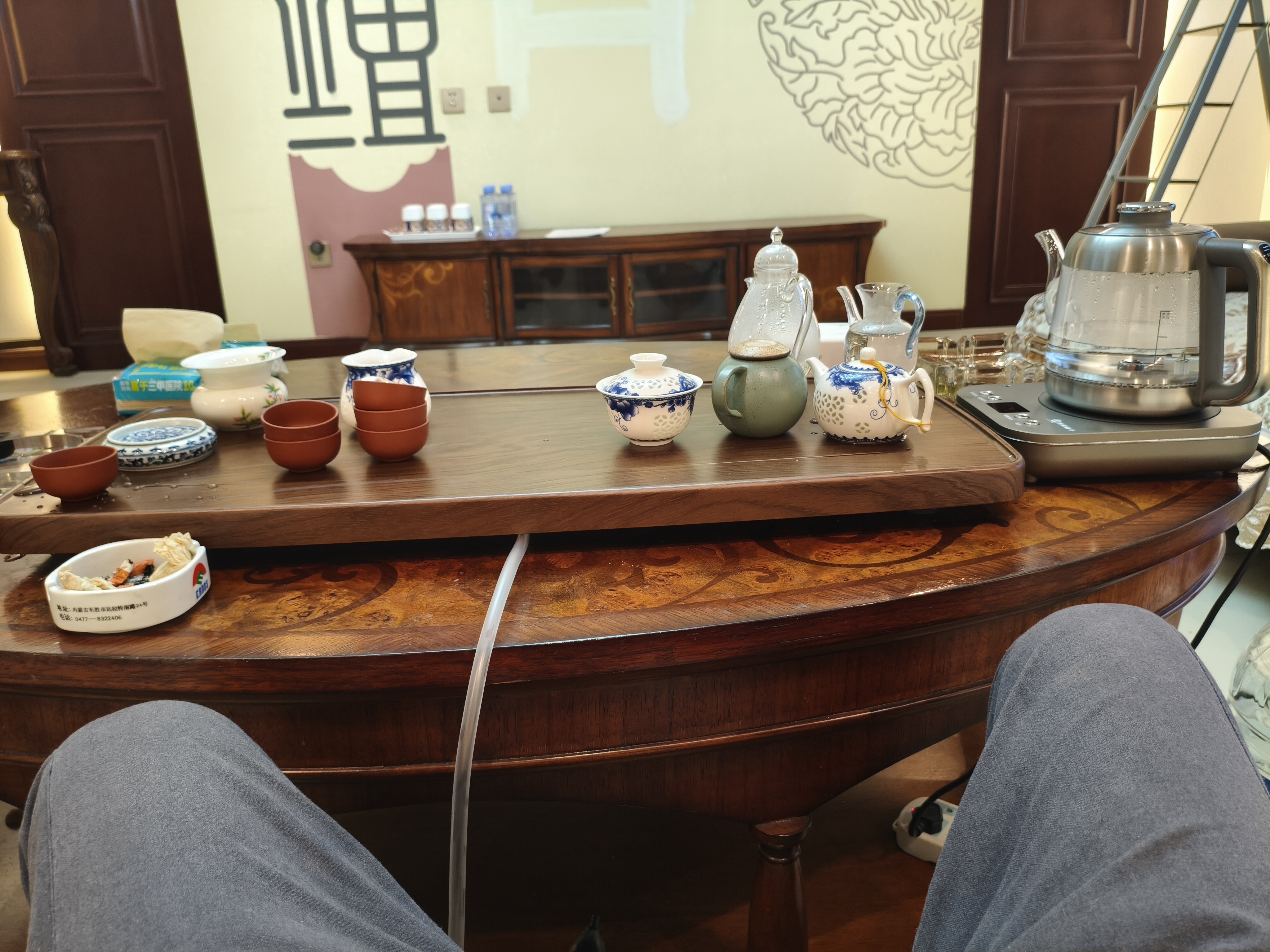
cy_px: 476
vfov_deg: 53.1
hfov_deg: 67.3
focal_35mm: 26
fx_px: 954
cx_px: 635
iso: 800
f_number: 1.5
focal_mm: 4.94
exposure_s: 1/33.3
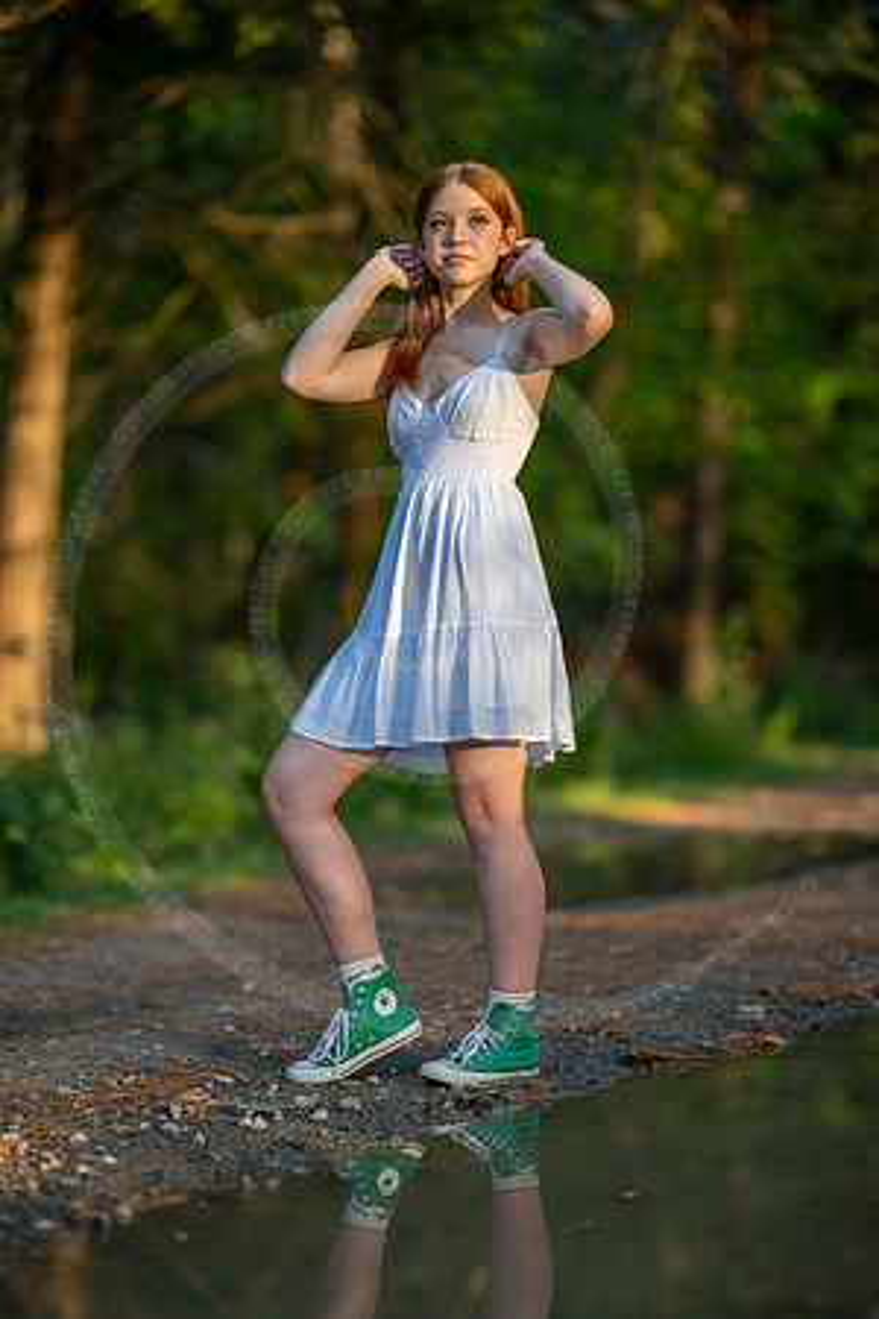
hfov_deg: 16.1
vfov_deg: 23.9
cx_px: 440
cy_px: 660
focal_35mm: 85
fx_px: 3113
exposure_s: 1/1000
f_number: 1.2
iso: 160
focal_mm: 85
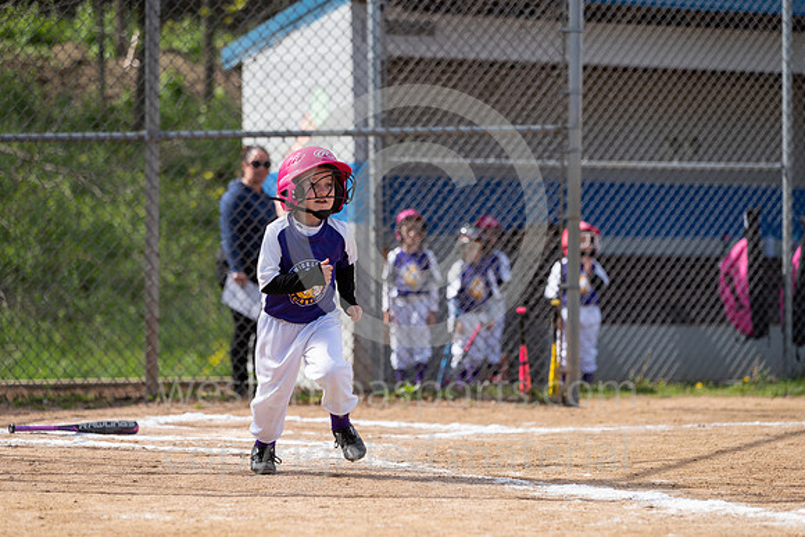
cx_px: 402
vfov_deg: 10.2
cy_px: 268
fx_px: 3019
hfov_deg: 15.2
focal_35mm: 135
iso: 200
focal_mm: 135
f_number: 3.2
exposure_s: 1/2000
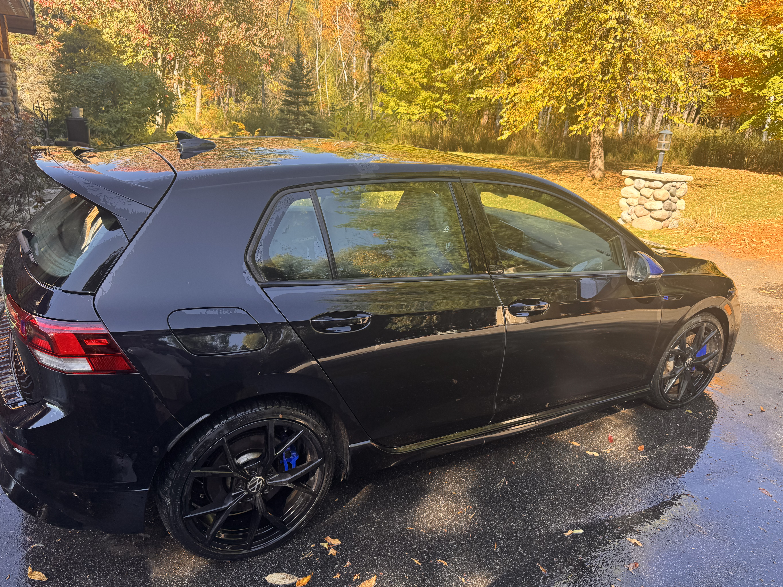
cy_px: 288
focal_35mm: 25
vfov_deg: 54.9
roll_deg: -5.6
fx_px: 565
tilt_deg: -16.4
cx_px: 395
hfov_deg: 69.4
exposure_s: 1/394
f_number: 1.78
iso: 80
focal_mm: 6.76
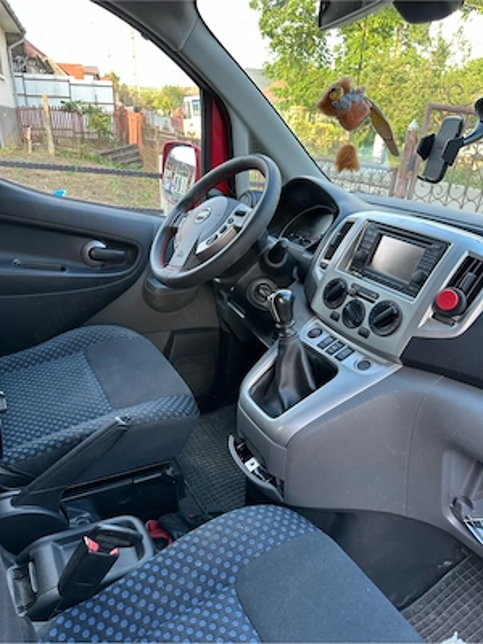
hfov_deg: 56.8
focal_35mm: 24
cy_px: 322
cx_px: 242
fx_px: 446
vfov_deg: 71.6
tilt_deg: -23.4
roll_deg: -2.1
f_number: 1.78
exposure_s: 1/121
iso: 125
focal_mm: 6.86
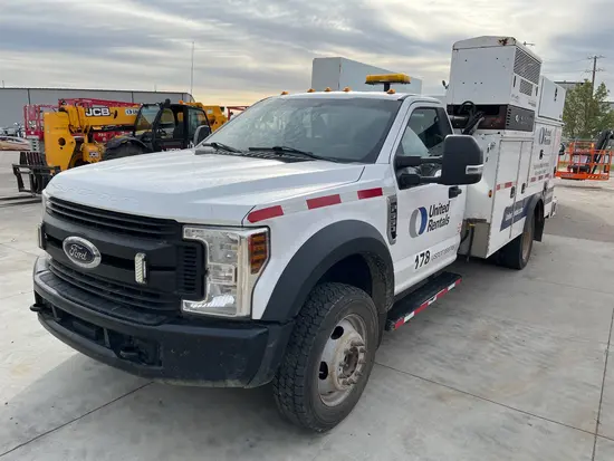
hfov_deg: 67.3
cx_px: 307
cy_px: 230
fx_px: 461
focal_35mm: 26
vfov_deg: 53.1
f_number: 1.6
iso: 50
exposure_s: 1/2179
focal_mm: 5.1
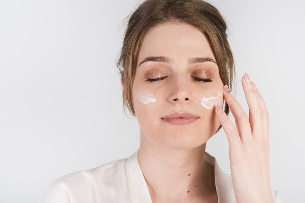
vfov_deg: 27.0
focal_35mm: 50
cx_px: 152
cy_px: 102
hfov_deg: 39.6
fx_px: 424
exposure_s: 1/160
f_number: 9
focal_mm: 50
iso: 64
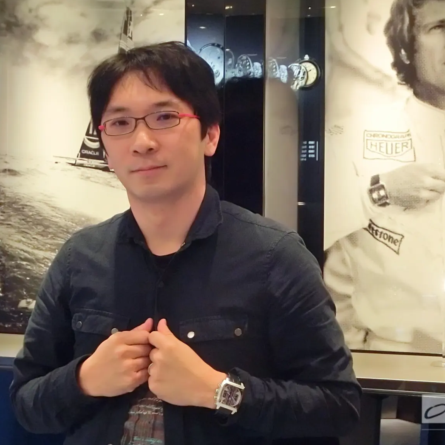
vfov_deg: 24.7
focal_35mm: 70
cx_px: 286
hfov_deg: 24.6
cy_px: 220
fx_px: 1018
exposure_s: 1/160
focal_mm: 10.11
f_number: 4.5
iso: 3200
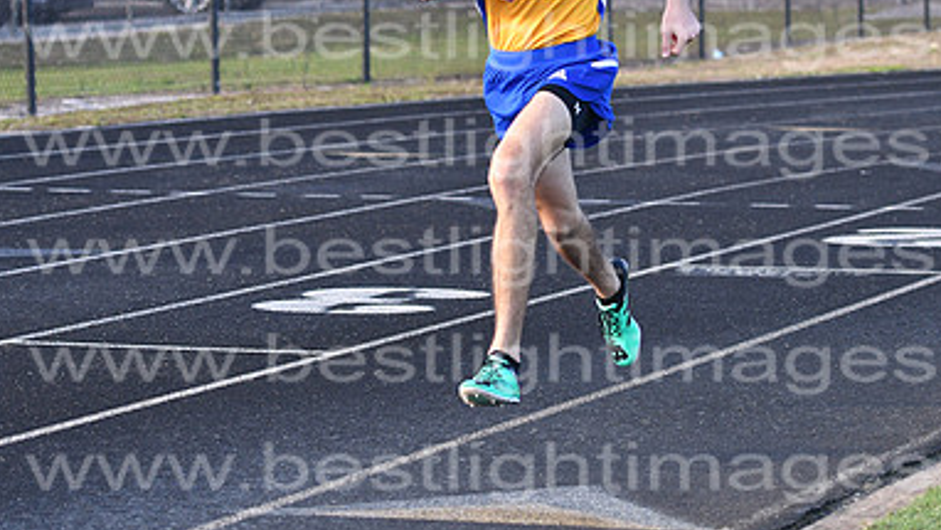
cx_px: 586
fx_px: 4462
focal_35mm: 179
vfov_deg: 6.8
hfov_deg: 12.0
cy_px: 95
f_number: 4
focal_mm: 75
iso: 1000
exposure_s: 1/2000
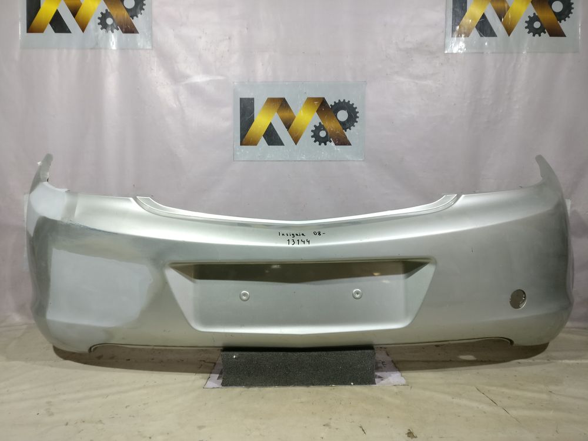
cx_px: 294
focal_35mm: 28
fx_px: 476
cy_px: 220
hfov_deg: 63.4
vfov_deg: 49.7
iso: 400
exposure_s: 1/25
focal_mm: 4.26
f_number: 2
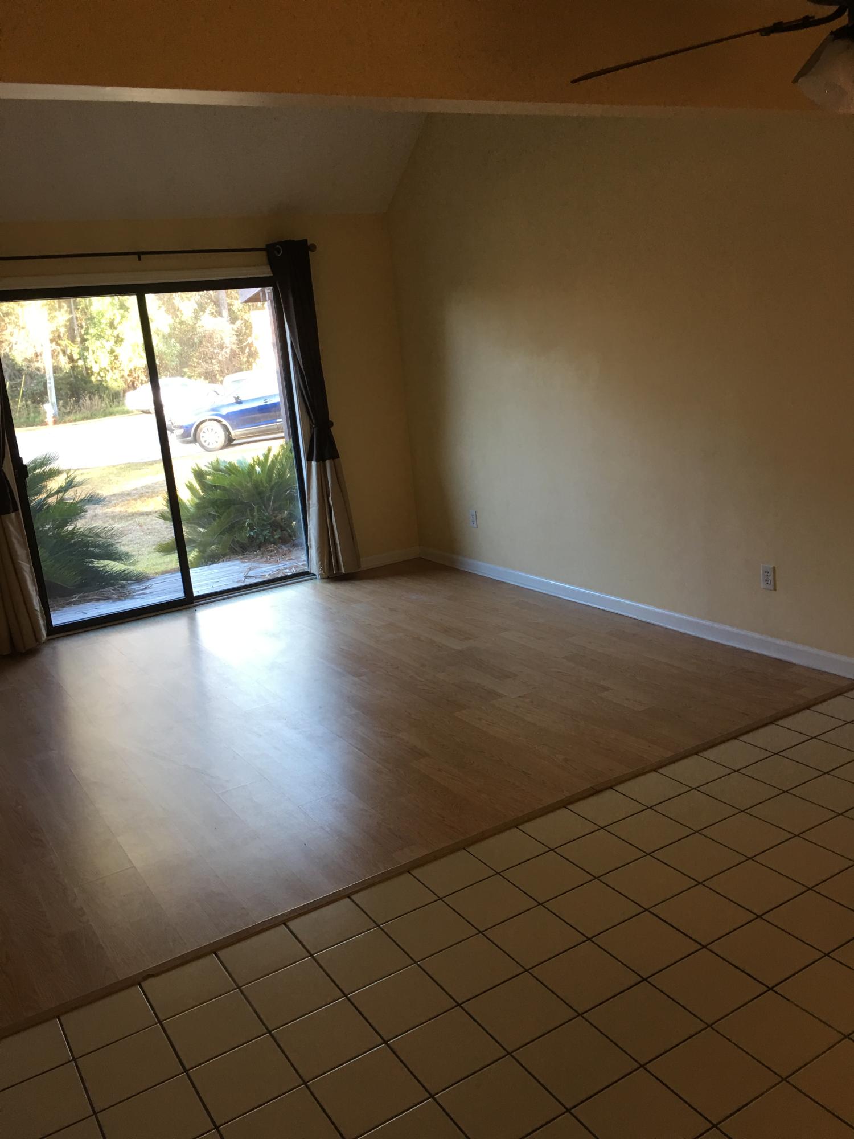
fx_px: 954
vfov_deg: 61.7
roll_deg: +6.0
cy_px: 570
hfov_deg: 48.2
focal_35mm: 29
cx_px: 427
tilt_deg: -11.2
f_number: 2.2
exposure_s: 1/15
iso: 25
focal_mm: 4.15
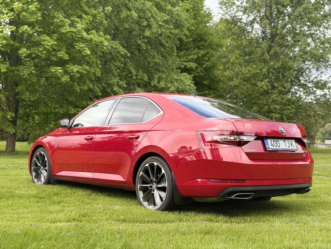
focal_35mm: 48
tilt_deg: +1.2
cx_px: 166
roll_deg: -1.0
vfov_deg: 30.3
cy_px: 124
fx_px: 459
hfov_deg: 39.7
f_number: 1.78
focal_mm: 6.76
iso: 64
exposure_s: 1/254
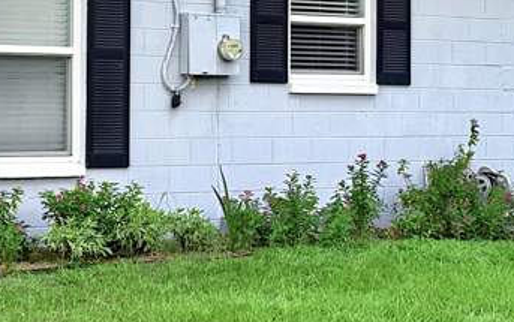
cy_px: -1
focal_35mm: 119
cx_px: 127
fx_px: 1668
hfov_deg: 17.4
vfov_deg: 10.9
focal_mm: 6.76
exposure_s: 1/754
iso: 80
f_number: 1.78
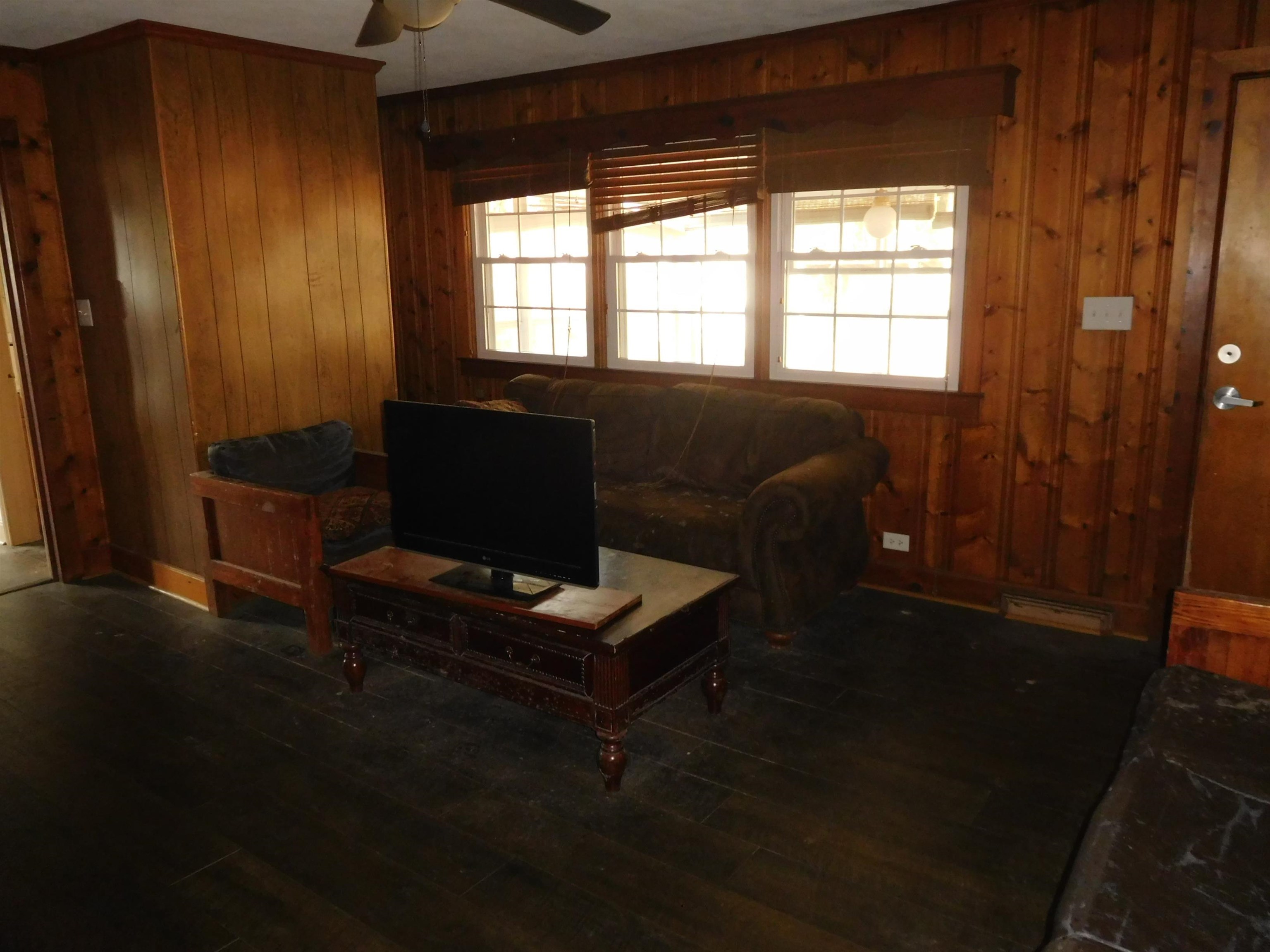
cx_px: 635
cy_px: 476
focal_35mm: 25
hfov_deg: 69.4
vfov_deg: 54.9
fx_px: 917
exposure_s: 1/30
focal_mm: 4.5
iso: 500
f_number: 3.4
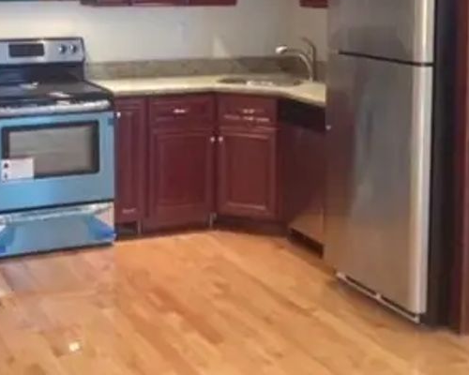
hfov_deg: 26.8
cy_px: 30
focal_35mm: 70
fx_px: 972
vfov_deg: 21.3
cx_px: 113
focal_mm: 4.28
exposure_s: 1/20
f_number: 2.4
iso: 200
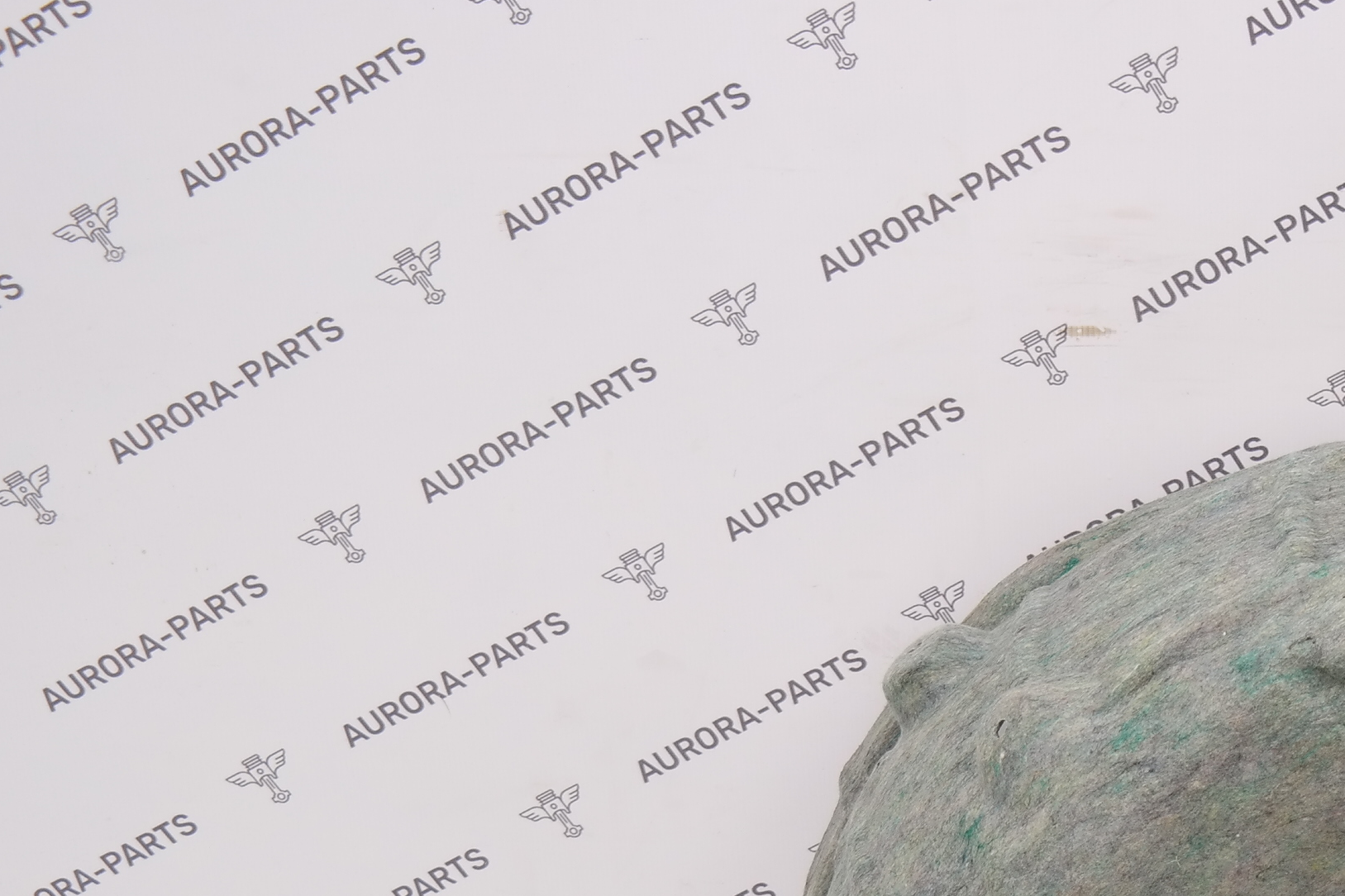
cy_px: 901
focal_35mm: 98
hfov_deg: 19.8
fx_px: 3660
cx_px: 1510
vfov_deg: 13.8
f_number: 4
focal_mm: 27
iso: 200
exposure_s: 1/80
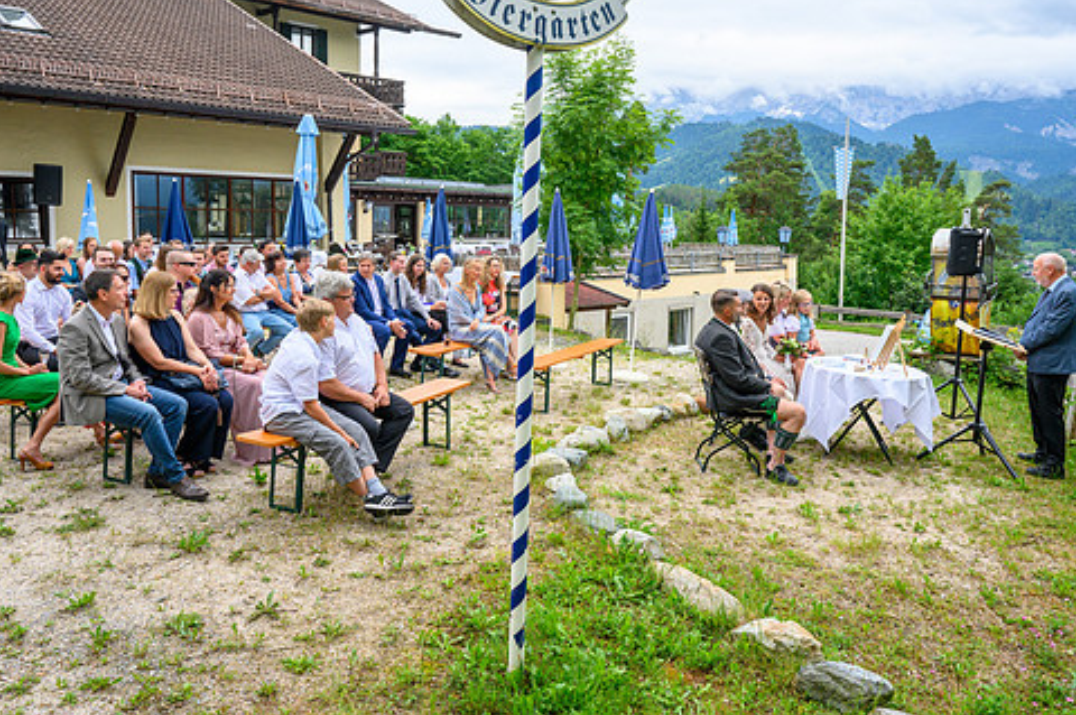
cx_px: 542
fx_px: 866
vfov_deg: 44.7
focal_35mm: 29
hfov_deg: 63.7
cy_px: 294
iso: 250
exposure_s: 1/320
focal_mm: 24
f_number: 9
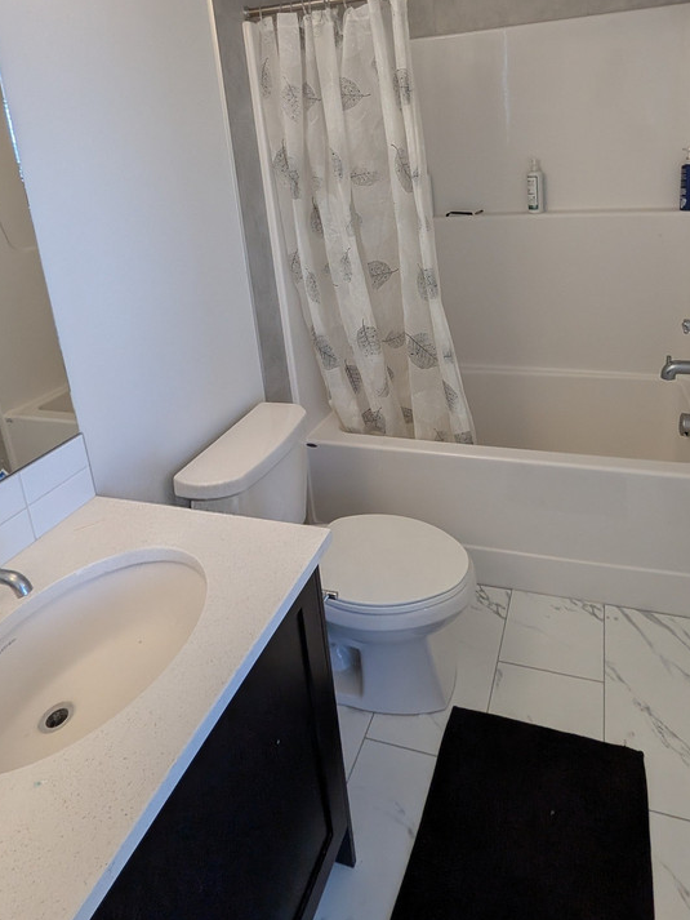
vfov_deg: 74.9
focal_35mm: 21
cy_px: 263
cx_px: 414
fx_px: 558
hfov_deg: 62.9
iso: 93
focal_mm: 1.54
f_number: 2.2
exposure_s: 1/120
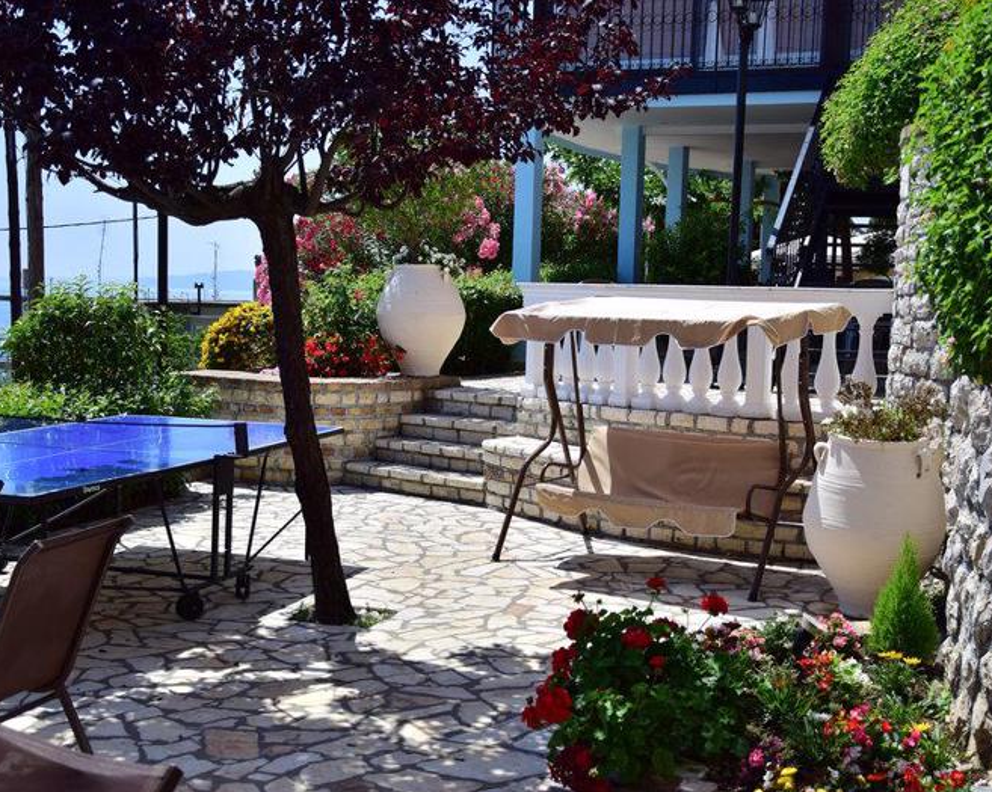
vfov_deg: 31.4
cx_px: 524
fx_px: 1409
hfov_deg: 38.8
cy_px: 401
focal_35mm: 48
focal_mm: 28
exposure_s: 1/1250
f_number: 4.5
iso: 100
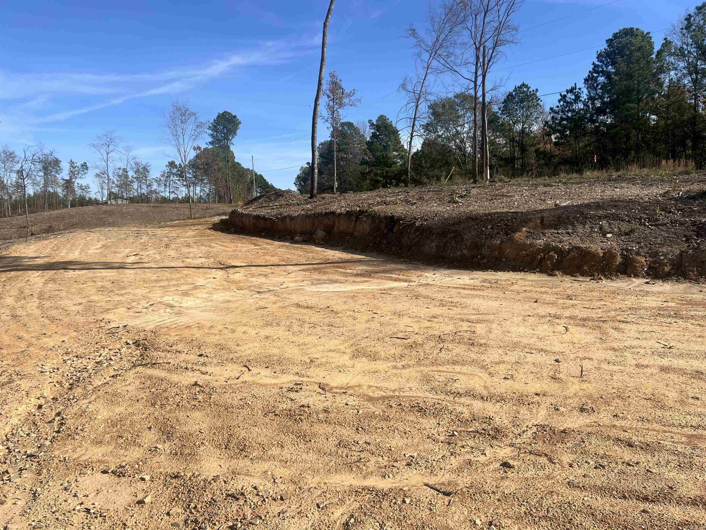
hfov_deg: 67.3
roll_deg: +2.1
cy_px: 265
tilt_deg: -5.7
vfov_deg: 53.1
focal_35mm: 26
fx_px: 530
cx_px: 353
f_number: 1.5
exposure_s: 1/4630
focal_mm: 5.7
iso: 50
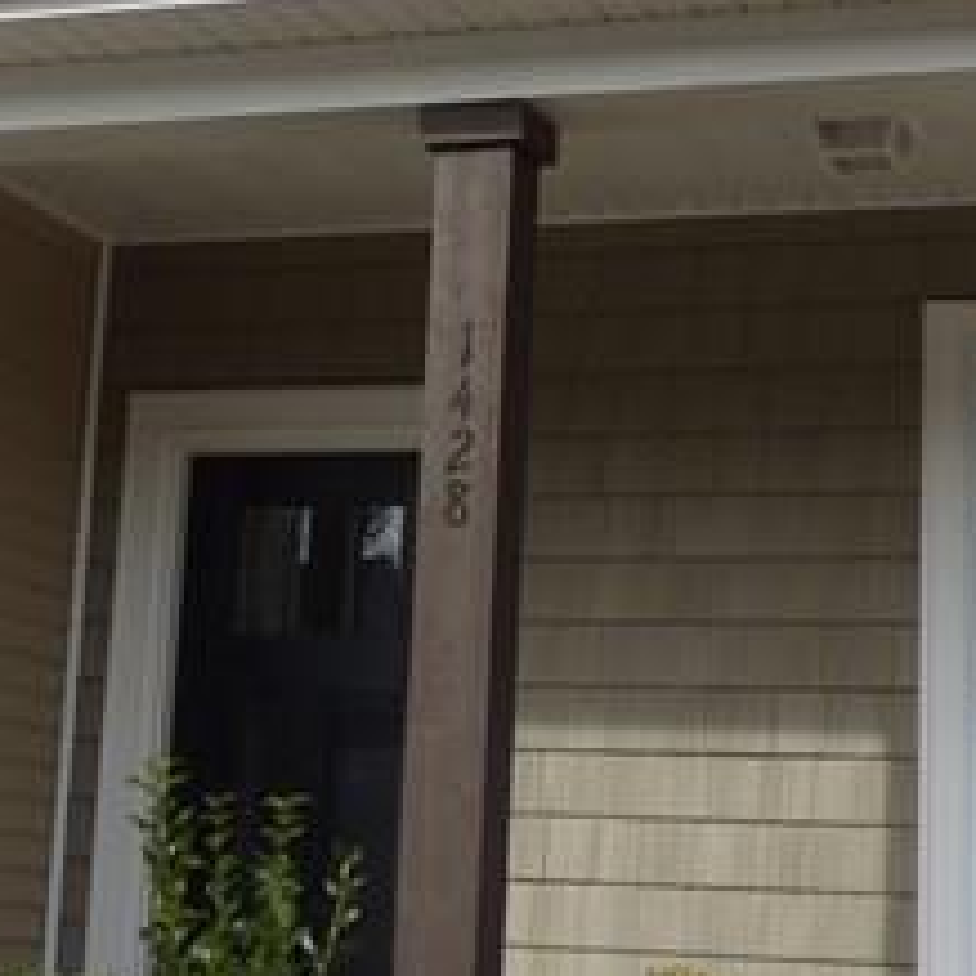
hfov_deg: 20.9
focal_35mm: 83
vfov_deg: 20.8
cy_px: 282
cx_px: 390
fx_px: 2648
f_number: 2.8
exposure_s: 1/2000
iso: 100
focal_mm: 3.58
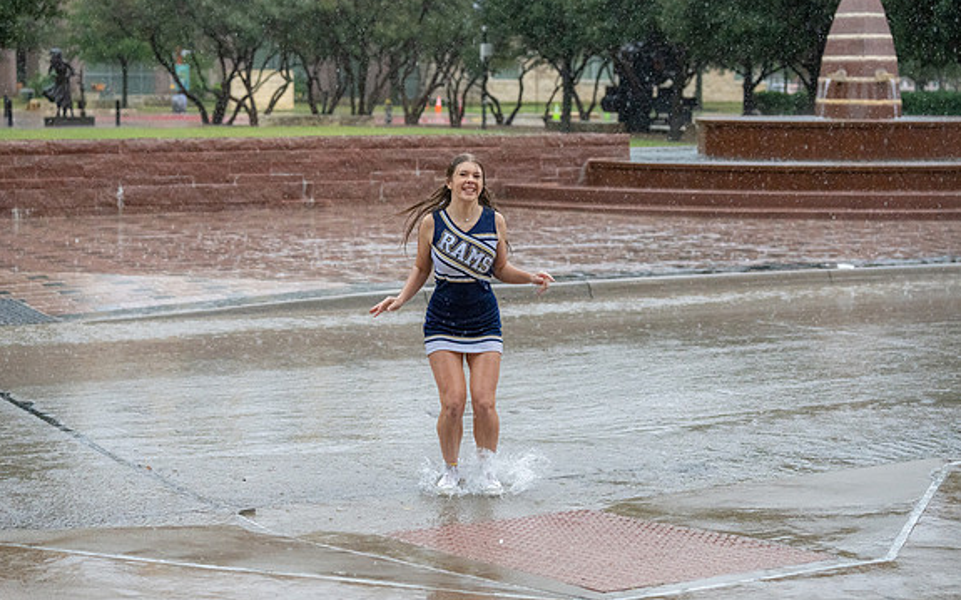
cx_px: 480
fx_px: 1885
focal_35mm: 72
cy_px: 285
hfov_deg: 28.6
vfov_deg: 18.1
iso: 6400
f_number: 3.5
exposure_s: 1/1000
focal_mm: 70
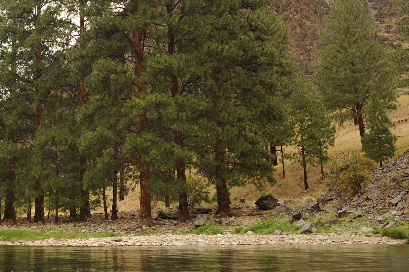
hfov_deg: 34.7
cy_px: 84
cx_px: 87
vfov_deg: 24.0
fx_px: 636
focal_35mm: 56
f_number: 5.6
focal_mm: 35
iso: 320
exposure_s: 1/250
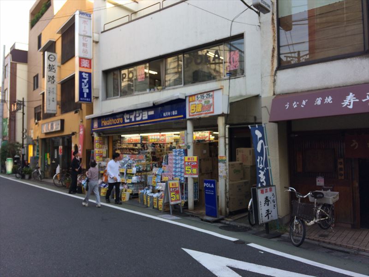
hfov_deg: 61.7
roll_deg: +1.6
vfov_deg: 48.2
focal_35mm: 29
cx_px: 184
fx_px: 309
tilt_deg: +2.5
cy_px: 138
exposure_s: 1/228
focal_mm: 4.15
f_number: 2.2
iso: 32
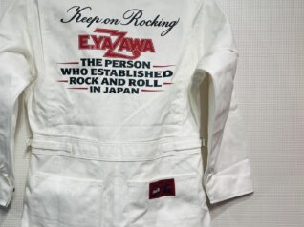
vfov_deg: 39.6
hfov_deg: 51.1
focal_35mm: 36
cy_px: 105
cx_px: 126
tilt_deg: +1.1
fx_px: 316
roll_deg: +0.0
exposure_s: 1/121
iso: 64
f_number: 1.5
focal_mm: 5.7
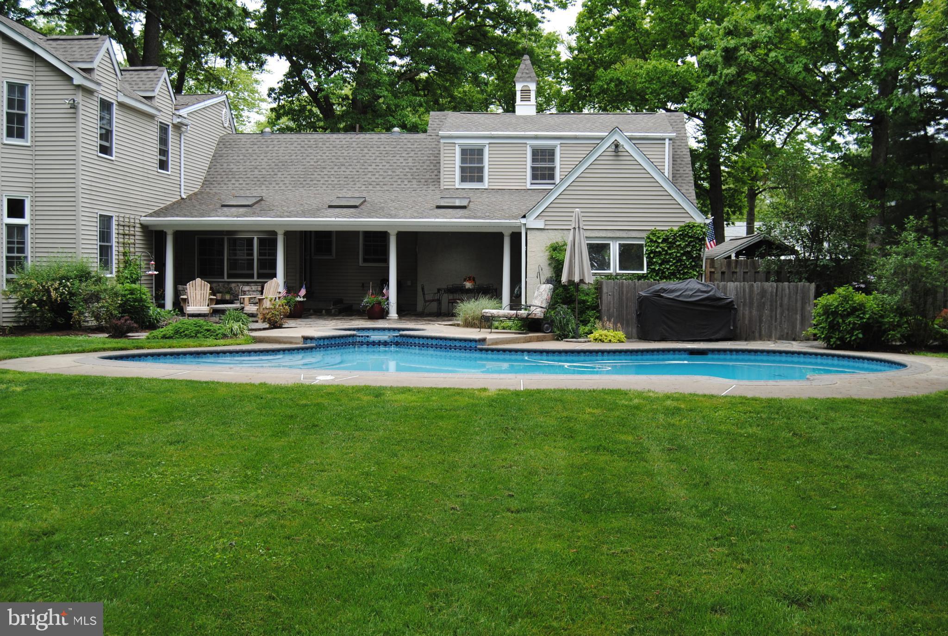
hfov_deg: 53.0
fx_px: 950
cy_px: 318
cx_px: 474
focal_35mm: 36
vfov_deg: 37.0
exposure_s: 1/125
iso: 100
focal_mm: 24
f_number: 5.6
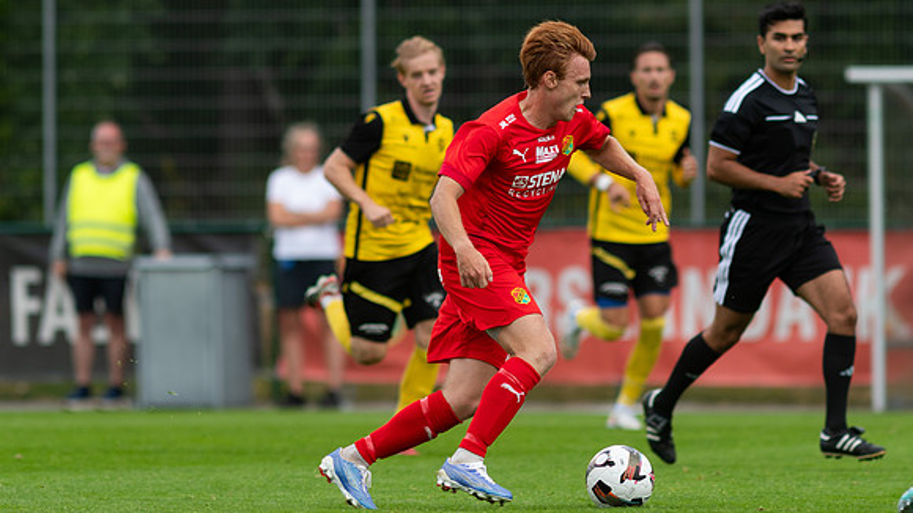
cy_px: 207
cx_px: 456
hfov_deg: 4.0
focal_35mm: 538
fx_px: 13033
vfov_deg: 2.3
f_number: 3.2
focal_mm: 300
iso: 200
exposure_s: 1/1250
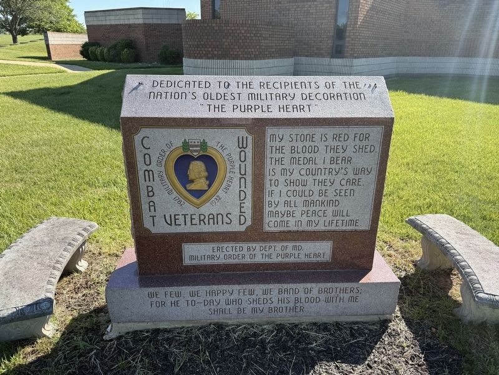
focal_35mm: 24
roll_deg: -1.6
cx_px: 250
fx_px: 346
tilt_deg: -22.3
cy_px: 188
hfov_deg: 71.6
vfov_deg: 56.8
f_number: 1.78
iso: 80
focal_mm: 6.76
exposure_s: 1/1464
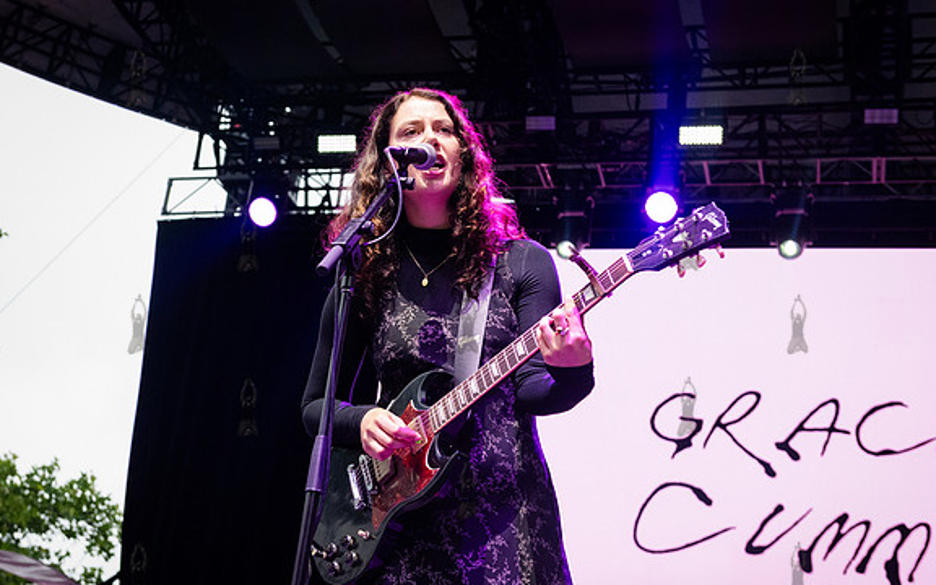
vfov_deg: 20.6
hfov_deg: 32.3
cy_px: 286
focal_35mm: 63
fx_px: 1607
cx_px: 337
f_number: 4.5
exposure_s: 1/500
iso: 3200
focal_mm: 48
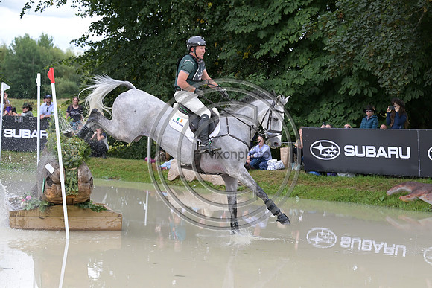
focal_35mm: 93
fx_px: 1116
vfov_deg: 14.7
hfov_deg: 21.9
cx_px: 216
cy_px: 144
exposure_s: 1/1250
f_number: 5.6
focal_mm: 93
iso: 1400
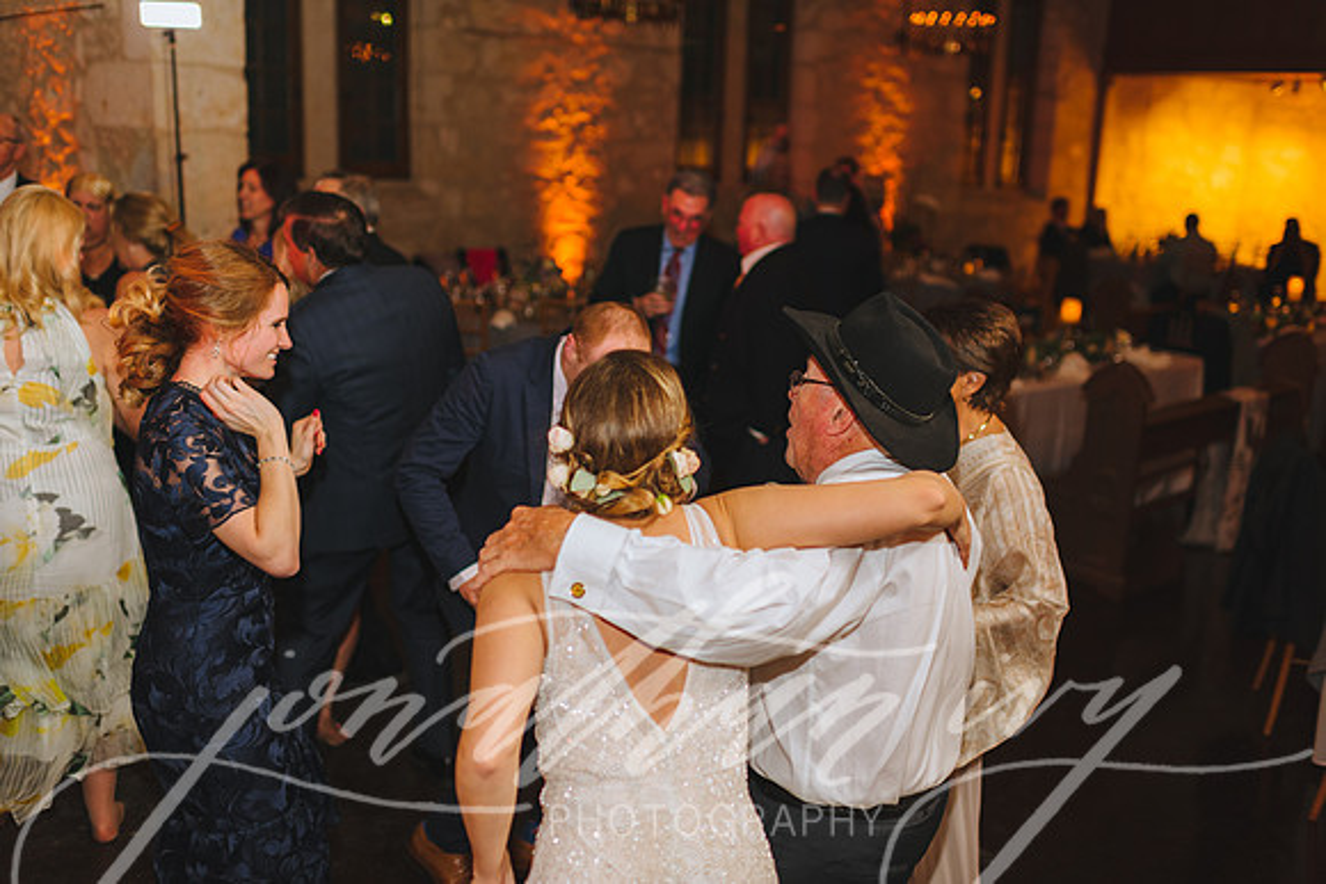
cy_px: 442
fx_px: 1289
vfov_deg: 37.9
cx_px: 663
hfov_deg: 54.4
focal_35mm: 35
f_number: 2
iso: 640
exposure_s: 1/200
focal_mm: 35
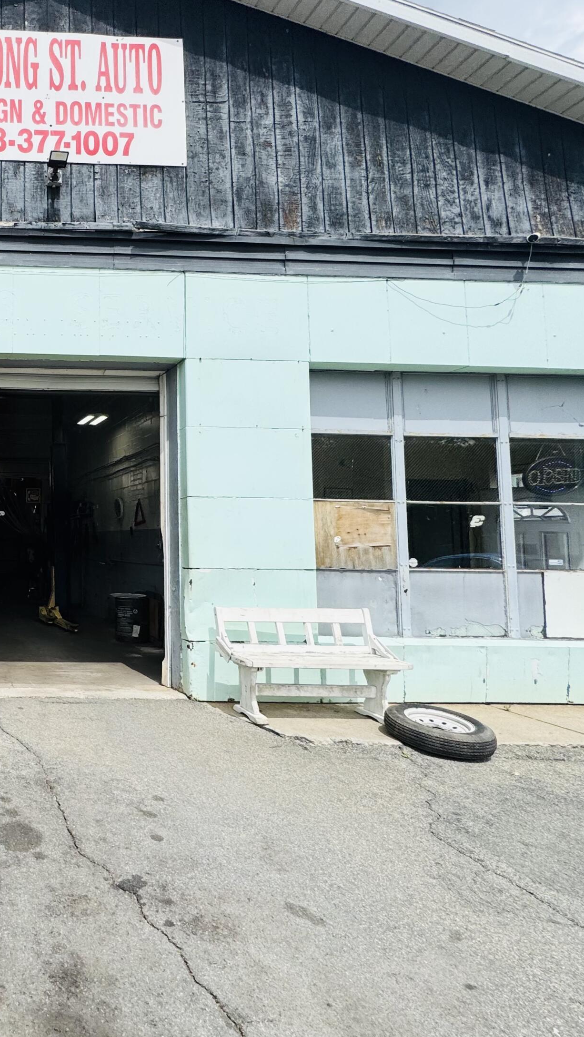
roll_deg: -1.8
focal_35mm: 21
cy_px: 504
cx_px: -61
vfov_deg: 83.8
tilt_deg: +2.8
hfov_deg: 42.1
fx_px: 578
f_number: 2.2
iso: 50
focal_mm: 2.22
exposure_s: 1/2985
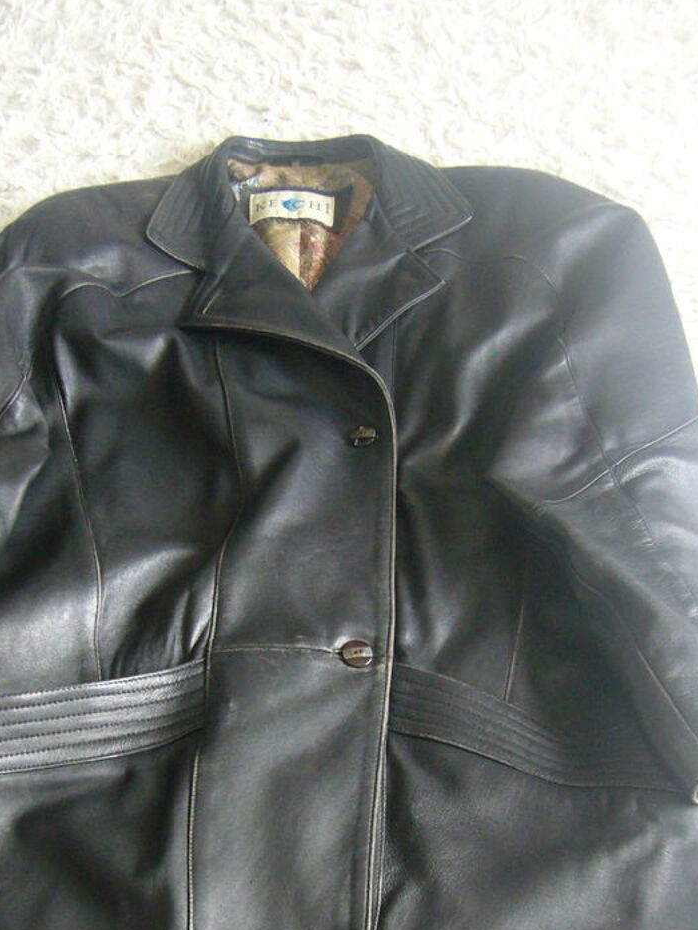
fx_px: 1344
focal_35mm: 50
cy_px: 642
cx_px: 289
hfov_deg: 29.1
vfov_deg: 37.6
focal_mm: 5.8
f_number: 2.8
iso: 200
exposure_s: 1/8
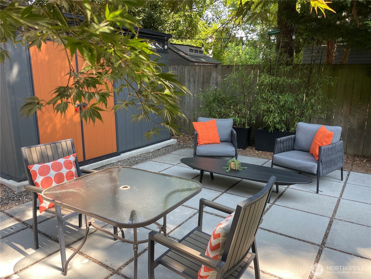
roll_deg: +0.8
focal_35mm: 26
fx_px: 279
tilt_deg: -10.9
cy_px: 140
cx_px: 186
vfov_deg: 53.1
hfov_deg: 67.3
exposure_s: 1/204
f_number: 1.6
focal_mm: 4.2
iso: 32
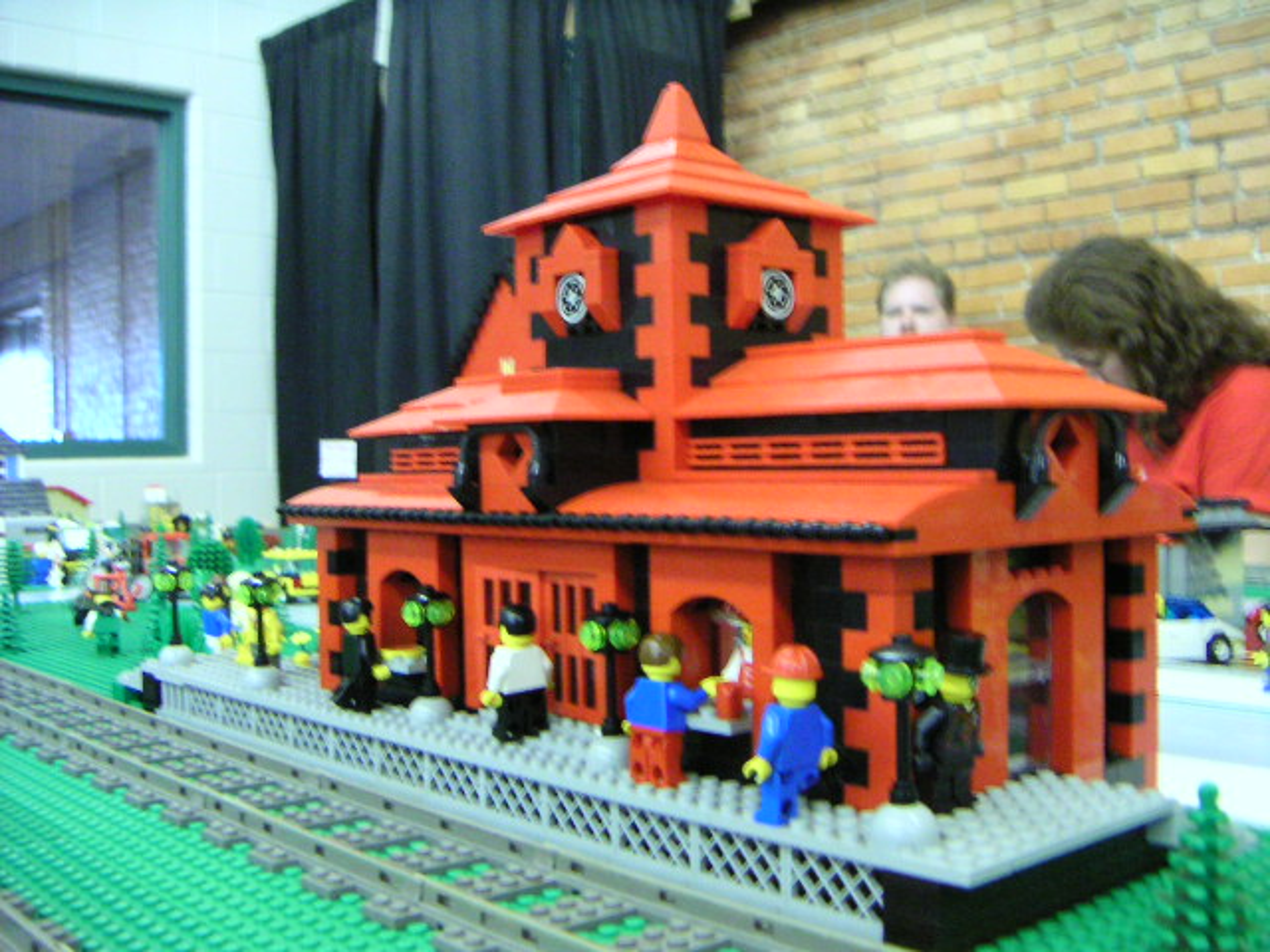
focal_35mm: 37
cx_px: 635
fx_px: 1357
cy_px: 476
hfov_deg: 50.1
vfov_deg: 38.7
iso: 400
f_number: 2.8
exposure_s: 1/15
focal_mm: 4.8
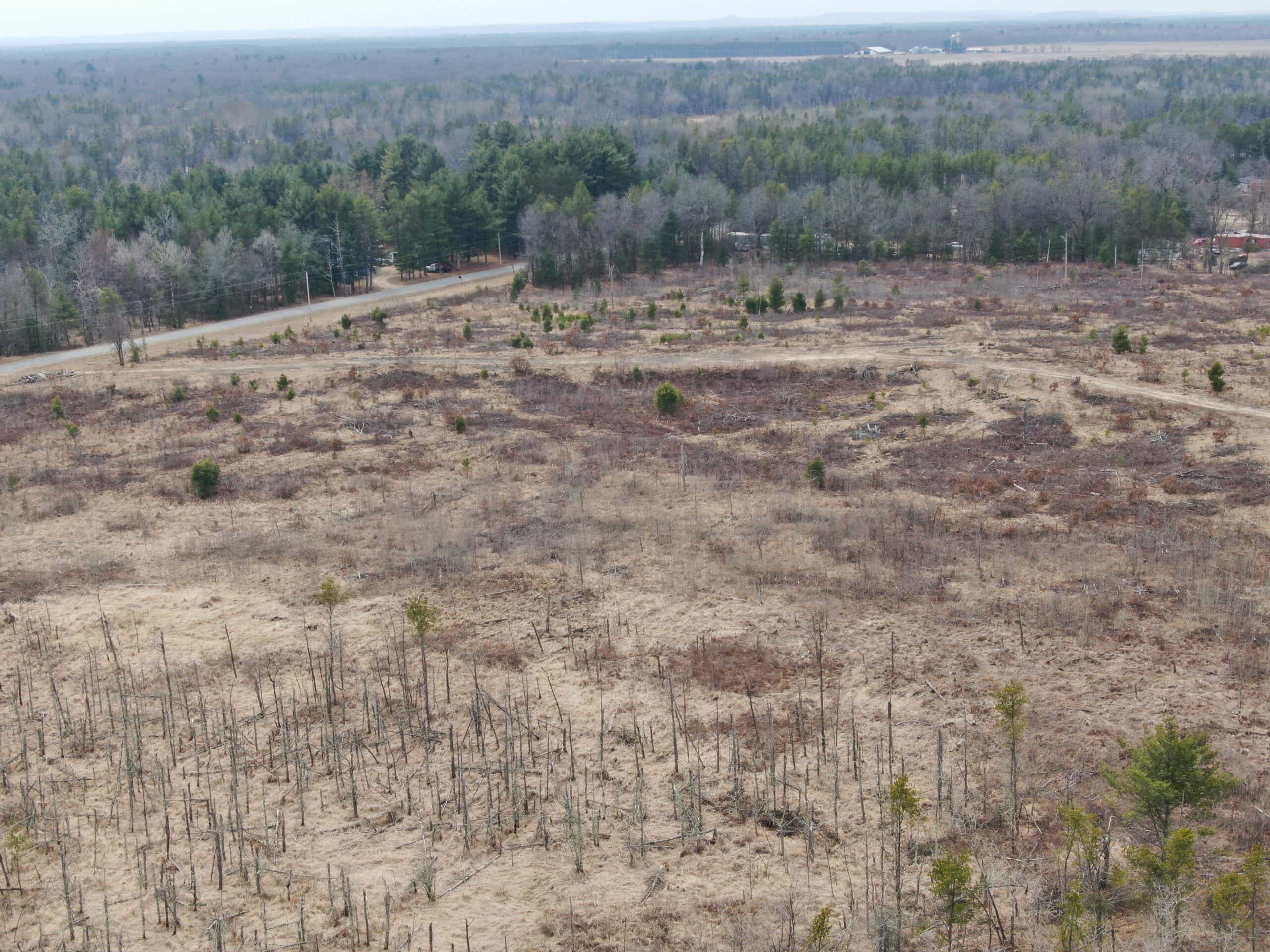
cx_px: 635
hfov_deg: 39.7
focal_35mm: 48
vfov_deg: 30.3
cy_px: 476
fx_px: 1761
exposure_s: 1/320
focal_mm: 8.6
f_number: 3.8
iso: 100
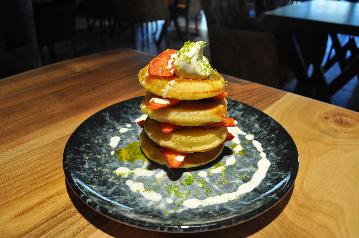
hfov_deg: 67.4
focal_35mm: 27
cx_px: 180
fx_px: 269
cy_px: 119
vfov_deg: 47.8
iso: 400
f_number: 5.6
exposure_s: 1/60
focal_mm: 18
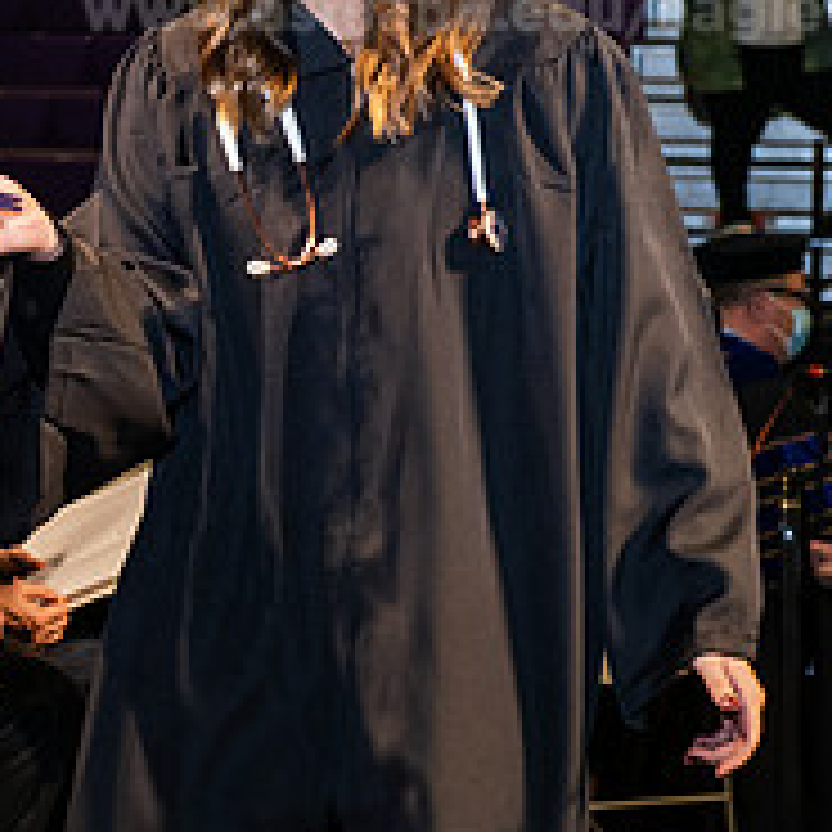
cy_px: 106
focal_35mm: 176
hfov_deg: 9.8
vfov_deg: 9.9
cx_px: -121
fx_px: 4786
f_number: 6.3
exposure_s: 1/200
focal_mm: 66
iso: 1600
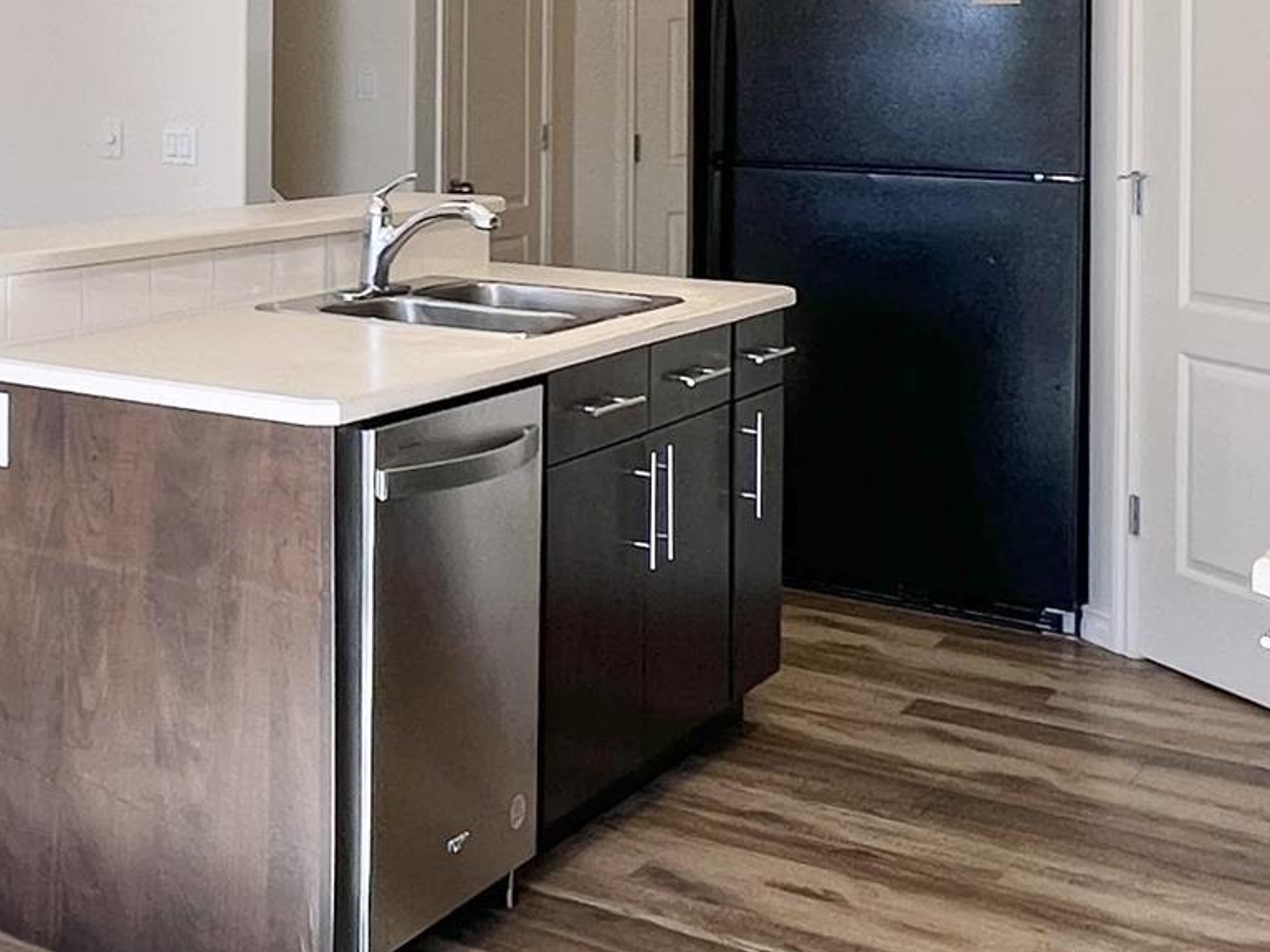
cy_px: 75
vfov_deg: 27.0
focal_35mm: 52
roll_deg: -0.4
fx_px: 1908
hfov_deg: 30.2
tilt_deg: -1.1
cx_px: -327
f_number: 1.8
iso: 32
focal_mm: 1.57
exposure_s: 1/120
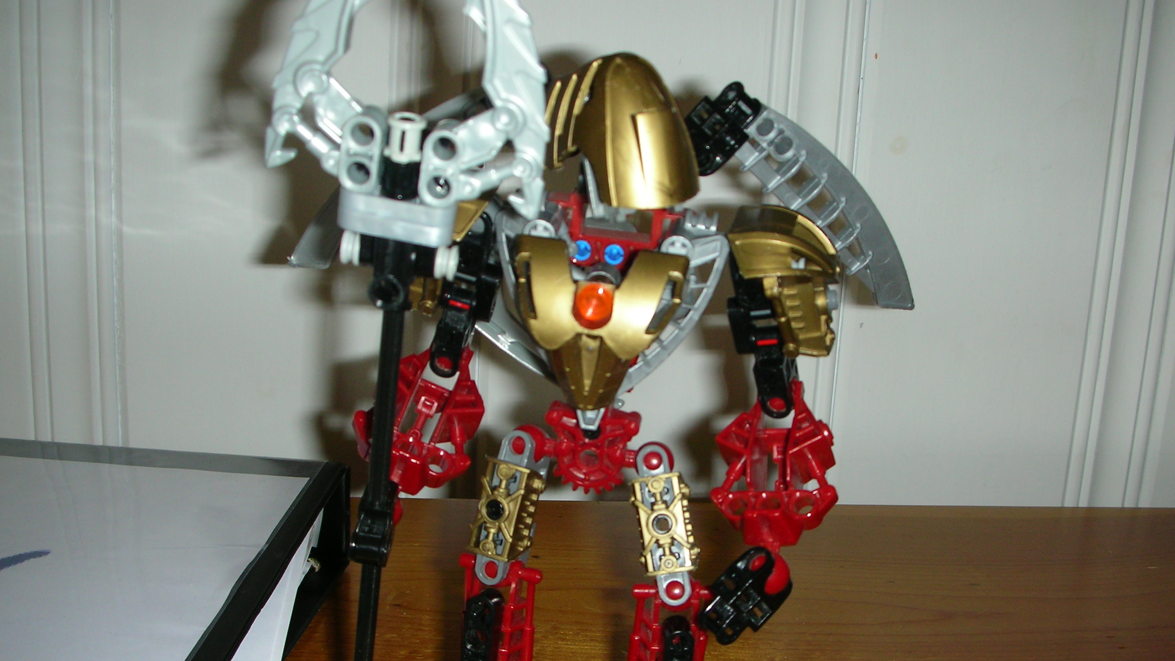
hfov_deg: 49.4
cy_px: 418
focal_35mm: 41
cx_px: 607
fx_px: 1277
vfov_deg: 28.9
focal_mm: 5.8
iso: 50
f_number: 3
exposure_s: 1/60.1
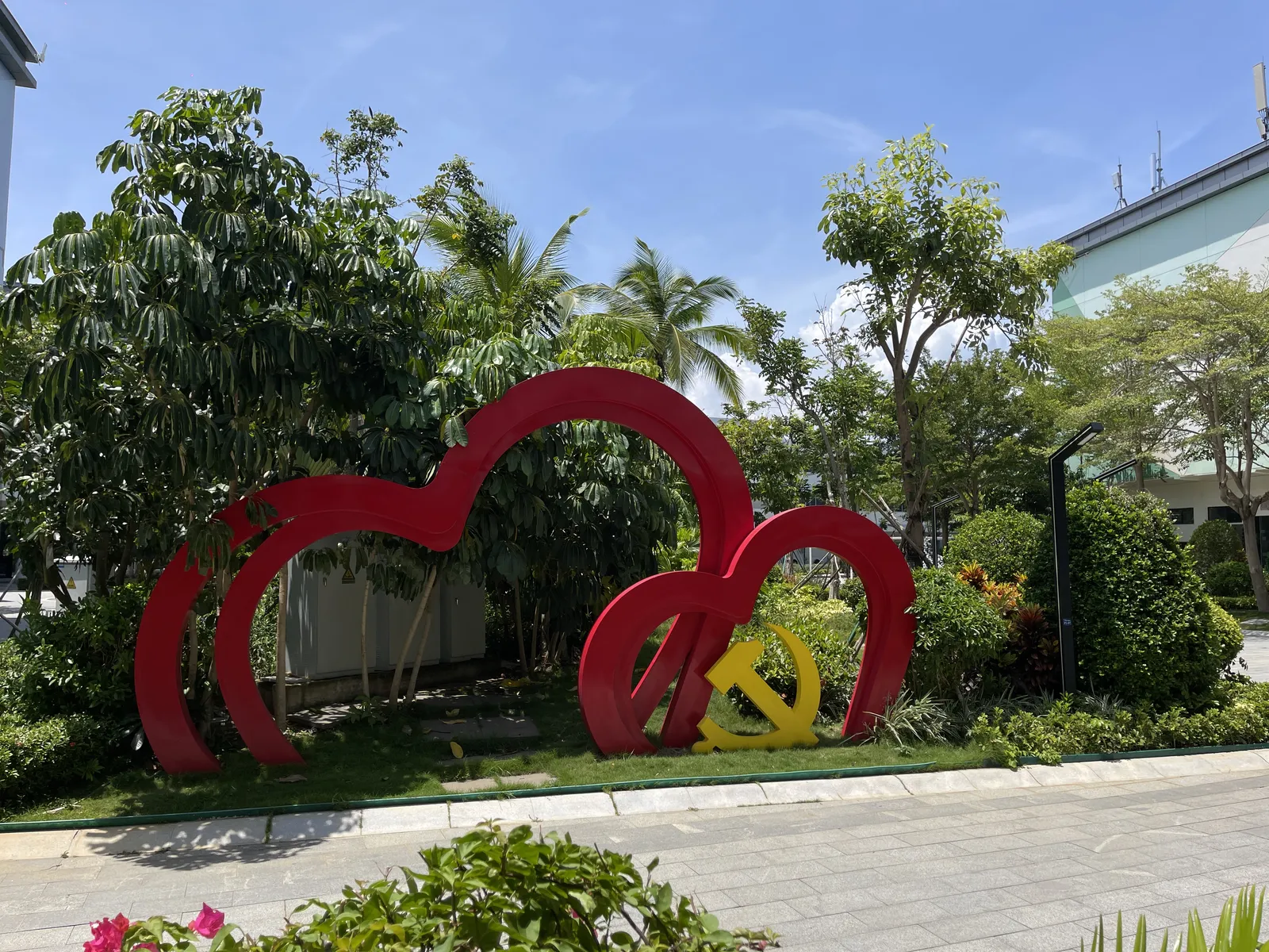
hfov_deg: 69.4
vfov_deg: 54.9
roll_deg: -0.6
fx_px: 916
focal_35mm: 25
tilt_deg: +4.0
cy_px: 476
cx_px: 634
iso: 32
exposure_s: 1/4717
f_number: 1.6
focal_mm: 5.1
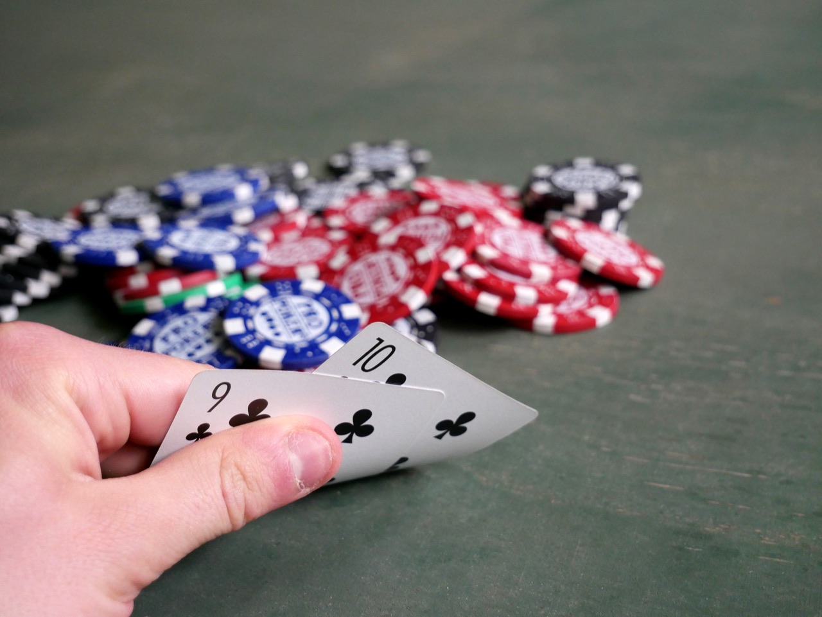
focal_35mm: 50
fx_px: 1188
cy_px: 308
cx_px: 411
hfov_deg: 38.2
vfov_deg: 29.1
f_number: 4.5
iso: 1600
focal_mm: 25
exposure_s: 1/60
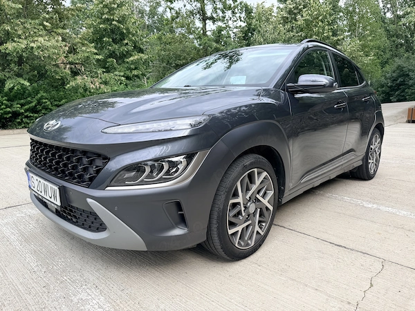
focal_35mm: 24
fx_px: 288
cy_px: 156
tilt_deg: -11.3
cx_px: 208
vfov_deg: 56.8
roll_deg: +0.2
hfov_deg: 71.6
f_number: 1.78
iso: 80
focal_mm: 6.76
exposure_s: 1/1032
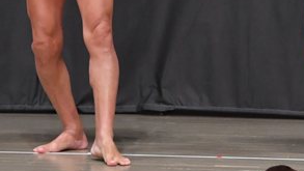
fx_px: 4854
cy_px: -45
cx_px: 70
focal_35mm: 602
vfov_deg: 2.0
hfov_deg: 3.6
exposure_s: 1/400
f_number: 5.6
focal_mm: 145
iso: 5000
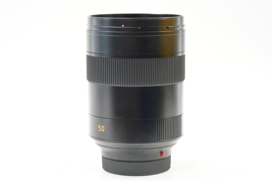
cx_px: 136
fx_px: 680
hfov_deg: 22.6
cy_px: 90
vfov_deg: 15.2
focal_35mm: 90
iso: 200
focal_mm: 90
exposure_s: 1/1.25
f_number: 11
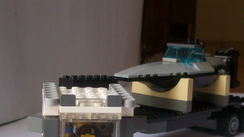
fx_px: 485
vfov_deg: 16.0
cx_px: 161
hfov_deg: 28.1
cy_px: 112
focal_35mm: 75
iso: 80
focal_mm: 6
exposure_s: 1/139
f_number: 2.7
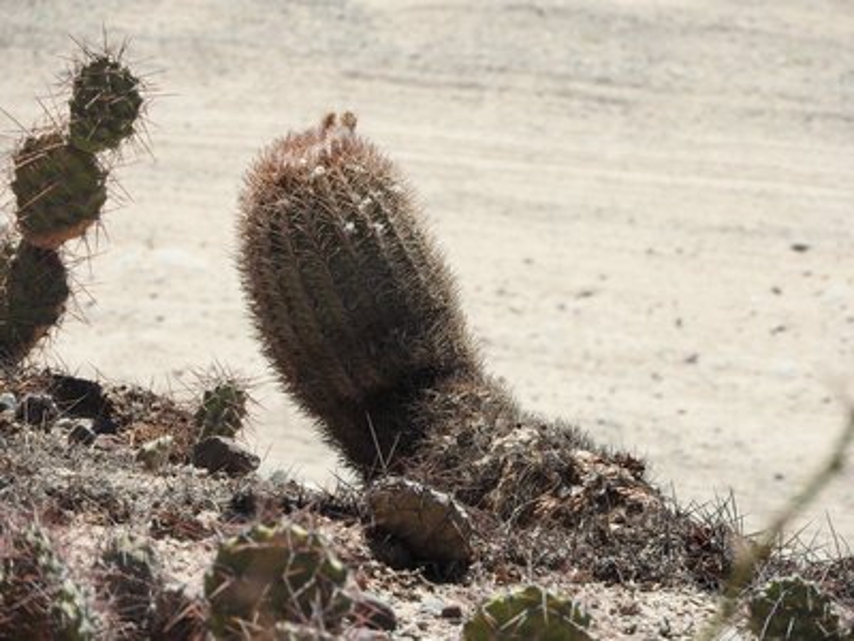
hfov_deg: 4.4
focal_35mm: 450
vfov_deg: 3.3
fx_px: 11102
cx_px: 427
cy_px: 320
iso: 100
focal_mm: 80.6
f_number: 5.6
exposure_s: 1/500
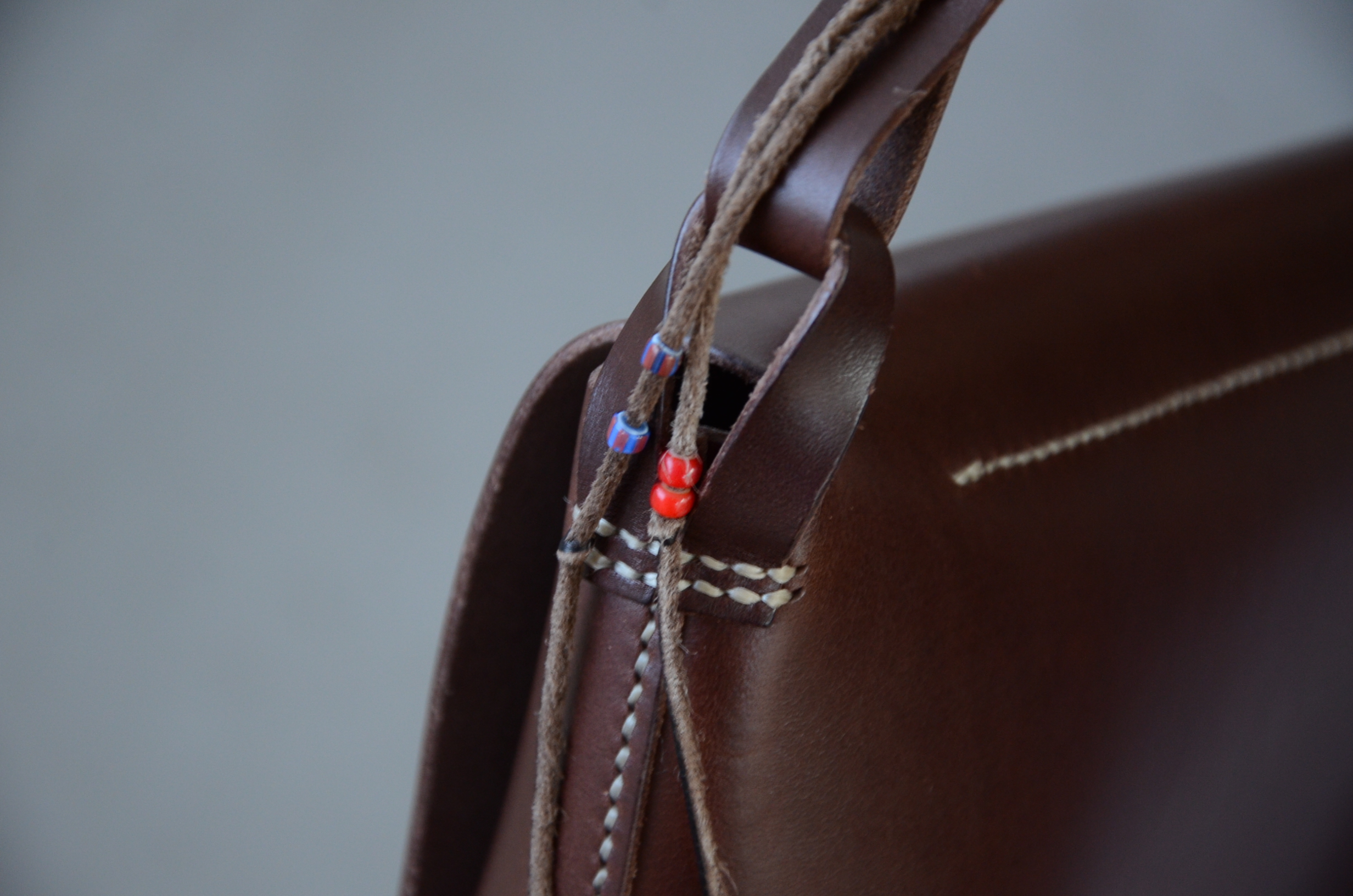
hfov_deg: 15.2
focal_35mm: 135
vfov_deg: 10.1
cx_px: 676
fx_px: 5063
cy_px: 448
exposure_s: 1/60
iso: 1000
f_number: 5.6
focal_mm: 90
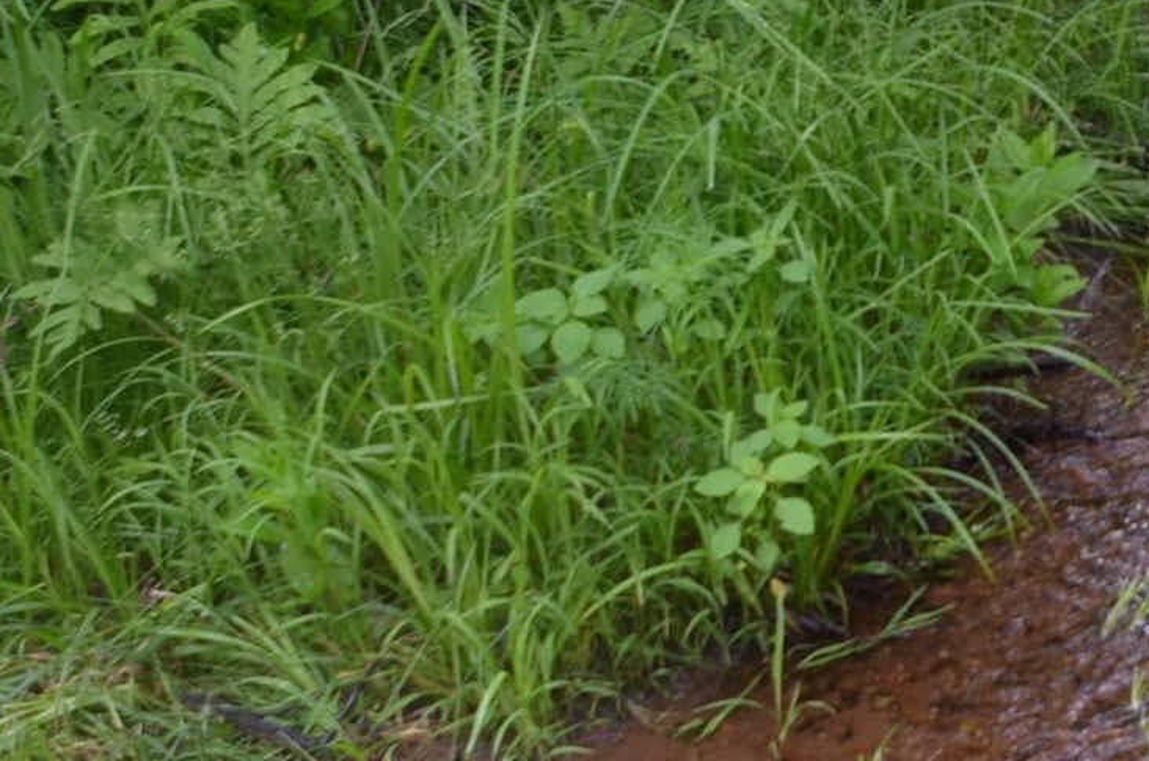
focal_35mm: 101
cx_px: 1494
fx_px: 3217
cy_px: -143
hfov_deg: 18.8
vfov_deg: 13.2
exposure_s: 1/100
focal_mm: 20
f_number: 5
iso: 400
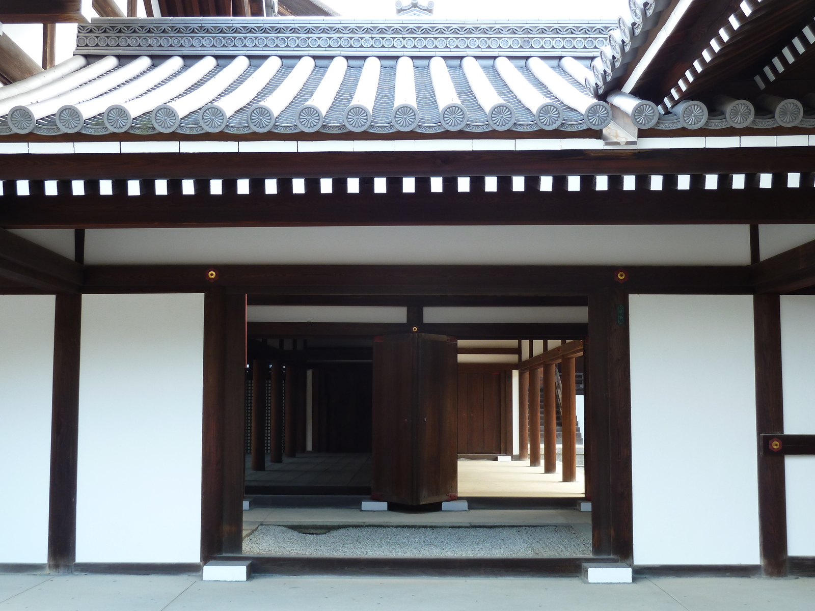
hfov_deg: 42.9
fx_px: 1036
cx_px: 408
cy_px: 306
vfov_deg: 32.9
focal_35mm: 44
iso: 100
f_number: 3.7
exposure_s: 1/30
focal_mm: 7.3
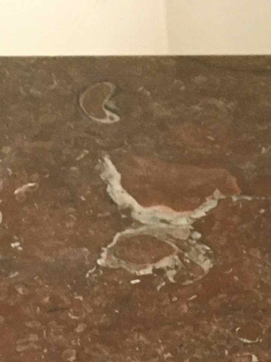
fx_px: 1262
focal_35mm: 121
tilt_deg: -55.6
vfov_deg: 13.9
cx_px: 261
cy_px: 717
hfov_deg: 12.1
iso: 160
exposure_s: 1/33
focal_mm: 4.15
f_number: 2.2
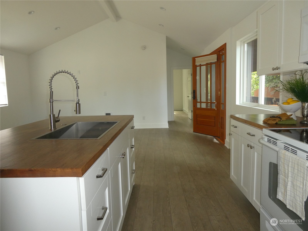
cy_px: 116
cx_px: 154
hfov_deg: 71.6
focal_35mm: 24
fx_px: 214
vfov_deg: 56.8
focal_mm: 4.3
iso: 250
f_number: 3.3
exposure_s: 1/60
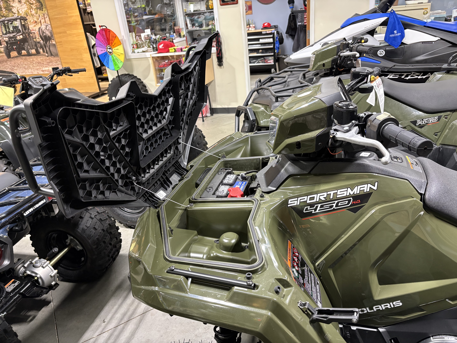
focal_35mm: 26
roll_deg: +6.4
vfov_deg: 53.1
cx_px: 228
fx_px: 343
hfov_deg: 67.3
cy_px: 172
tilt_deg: -24.6
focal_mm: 5.96
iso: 250
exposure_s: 1/60
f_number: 1.6
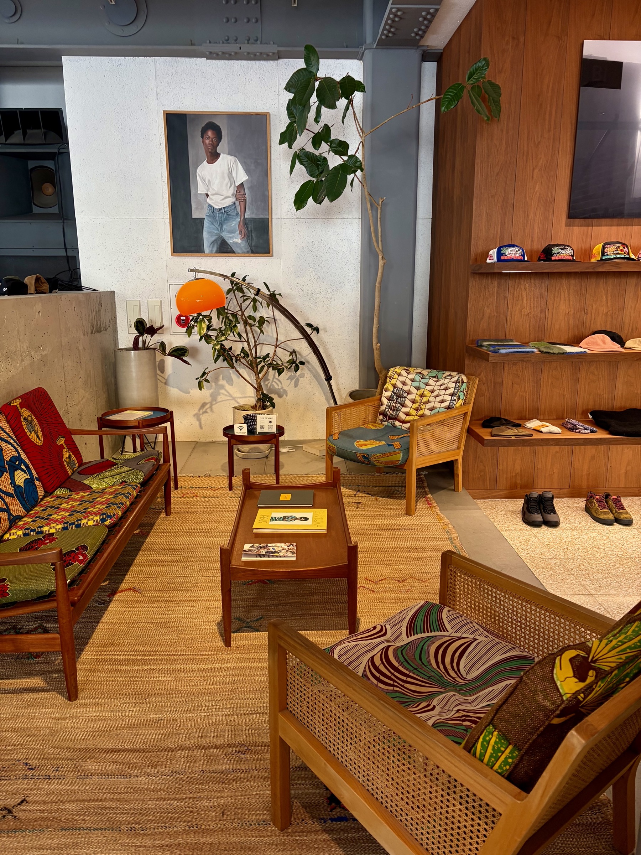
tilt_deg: -12.9
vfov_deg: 67.3
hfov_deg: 53.1
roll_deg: -0.9
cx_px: 320
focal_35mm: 26
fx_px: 642
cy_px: 428
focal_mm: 5.96
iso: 125
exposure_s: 1/77
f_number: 1.6
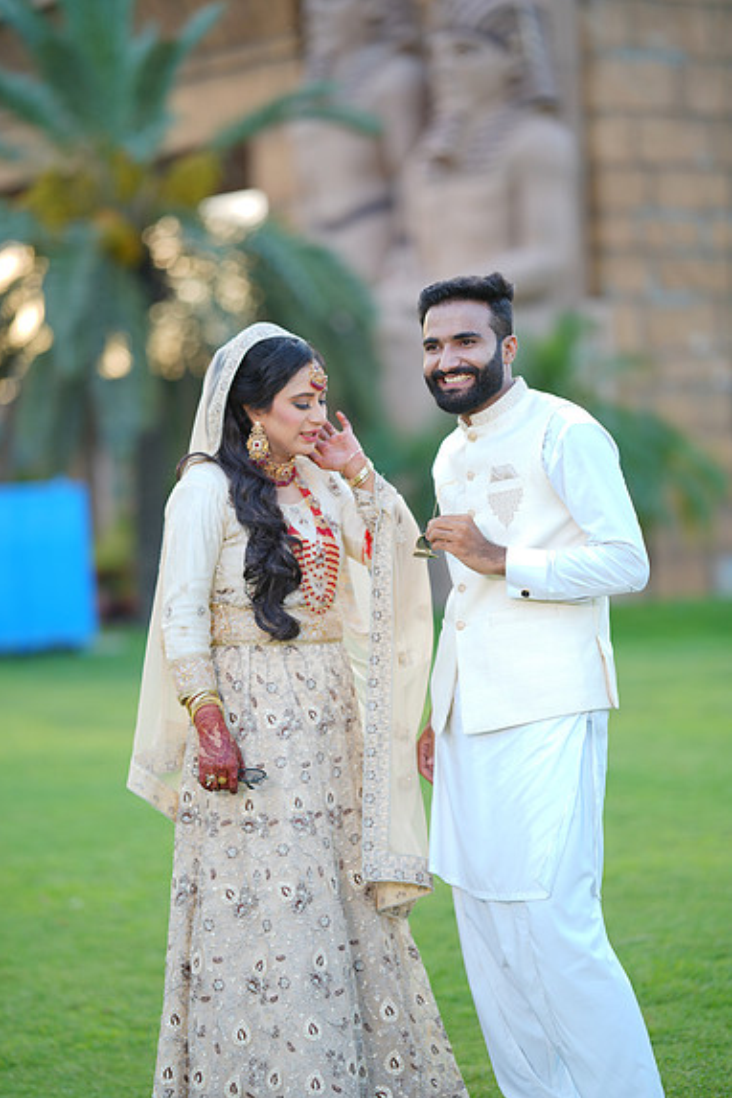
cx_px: 363
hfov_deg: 15.9
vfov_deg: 23.6
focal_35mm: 86
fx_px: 2623
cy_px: 554
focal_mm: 85
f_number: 1.4
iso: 64
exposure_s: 1/320
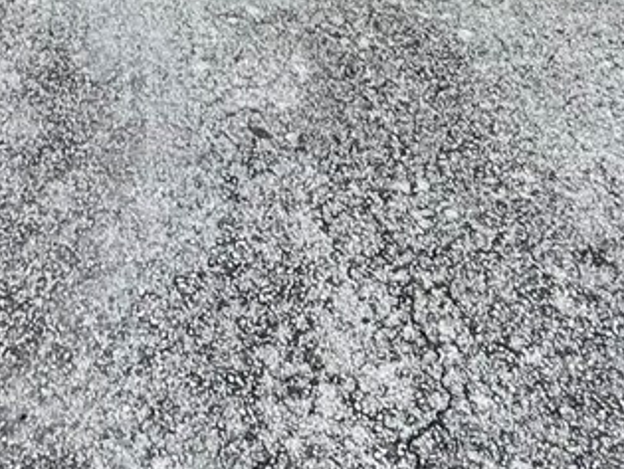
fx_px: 1281
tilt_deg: +0.5
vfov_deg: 14.1
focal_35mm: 71
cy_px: -663
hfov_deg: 26.6
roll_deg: -0.1
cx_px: 87
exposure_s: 1/1126
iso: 40
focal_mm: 2.22
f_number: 2.2
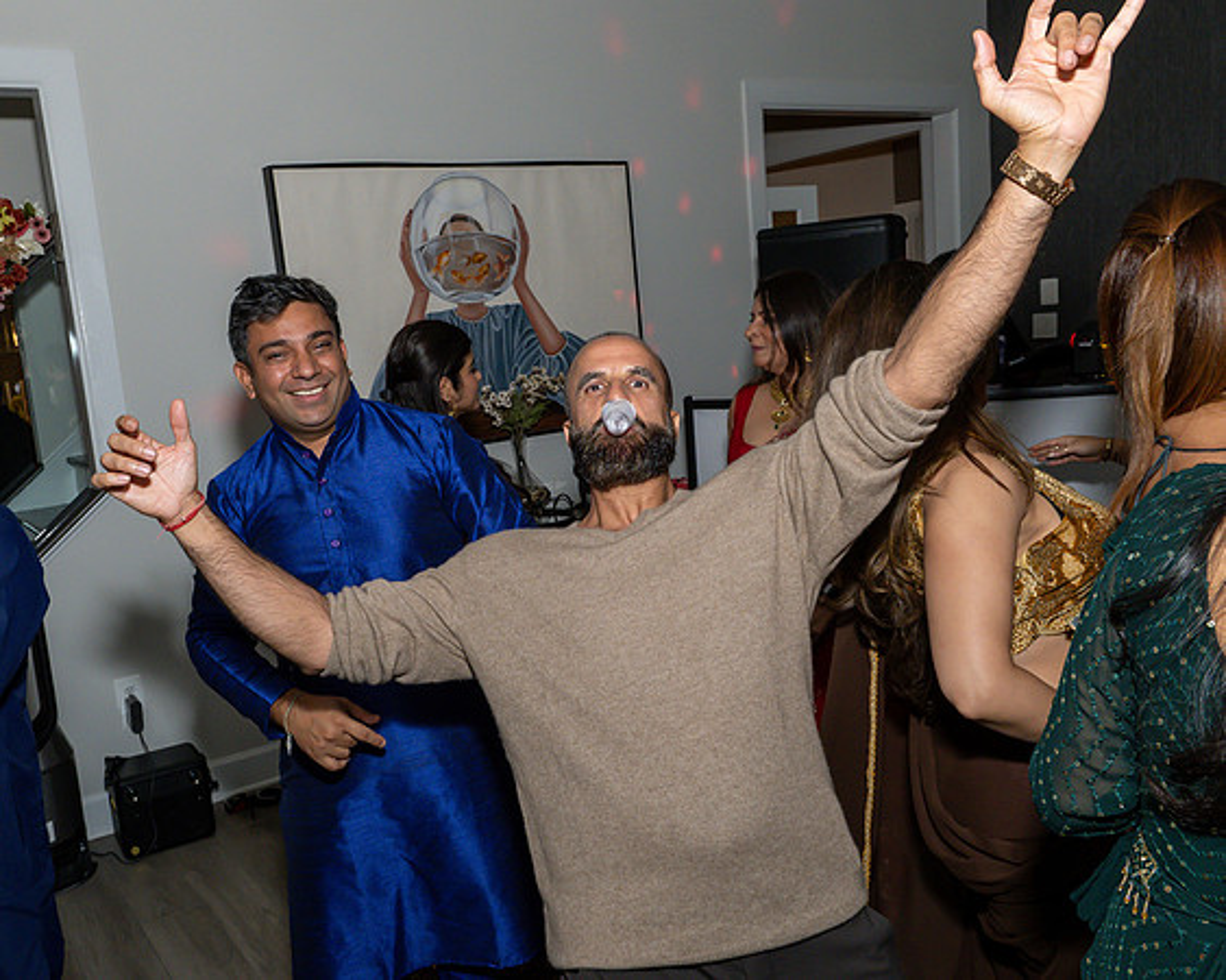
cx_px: 490
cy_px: 490
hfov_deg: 61.4
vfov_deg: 51.2
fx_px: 1022
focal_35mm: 28
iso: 800
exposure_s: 1/250
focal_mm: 17
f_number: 8
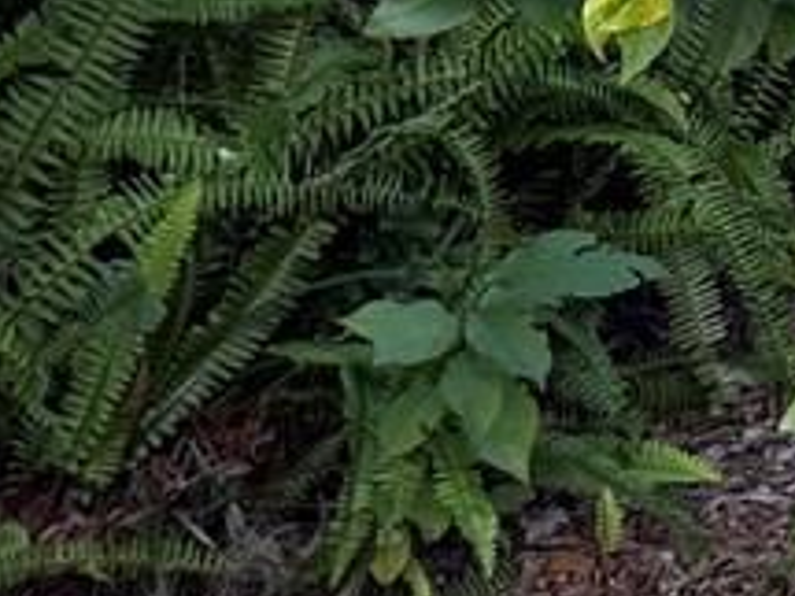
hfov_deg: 8.3
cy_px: -774
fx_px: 4109
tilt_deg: -9.9
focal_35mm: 179
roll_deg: -1.8
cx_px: 2799
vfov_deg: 7.8
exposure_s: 1/683
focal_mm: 6.76
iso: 100
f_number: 1.78
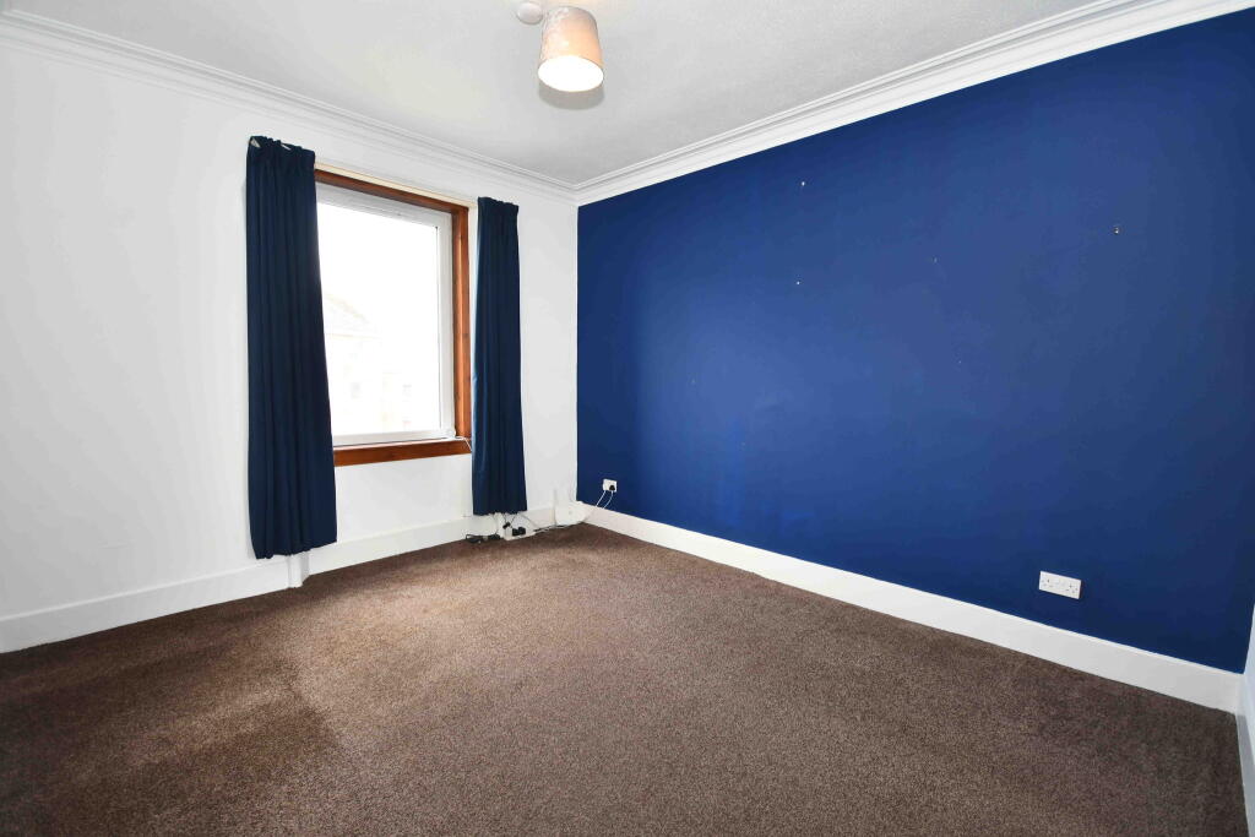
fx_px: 523
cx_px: 628
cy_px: 418
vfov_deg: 77.3
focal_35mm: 15
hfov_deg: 100.4
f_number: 4
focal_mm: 10
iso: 360
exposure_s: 1/60
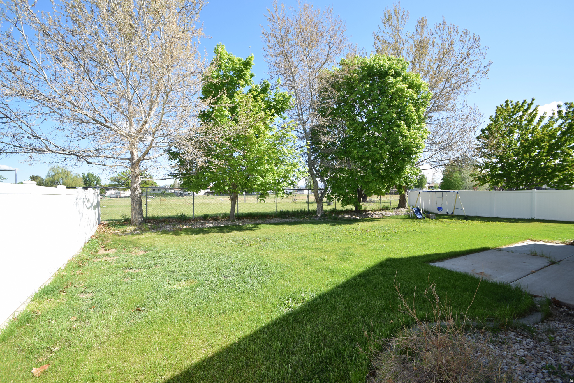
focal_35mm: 15
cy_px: 192
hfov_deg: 100.4
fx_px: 239
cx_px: 287
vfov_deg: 77.3
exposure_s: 1/250
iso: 200
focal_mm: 10
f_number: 8
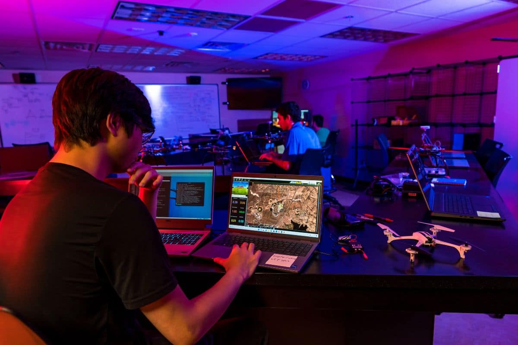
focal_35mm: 24
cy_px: 172
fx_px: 345
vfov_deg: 53.1
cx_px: 259
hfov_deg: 73.7
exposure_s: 1/160
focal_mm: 16
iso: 500
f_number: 3.2
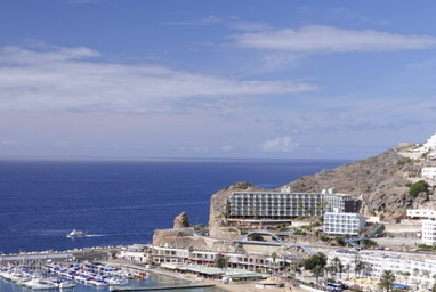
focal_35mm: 77
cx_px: 269
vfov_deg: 17.7
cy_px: 221
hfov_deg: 26.2
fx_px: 934
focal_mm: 16.92
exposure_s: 1/200
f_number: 3.2
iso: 64
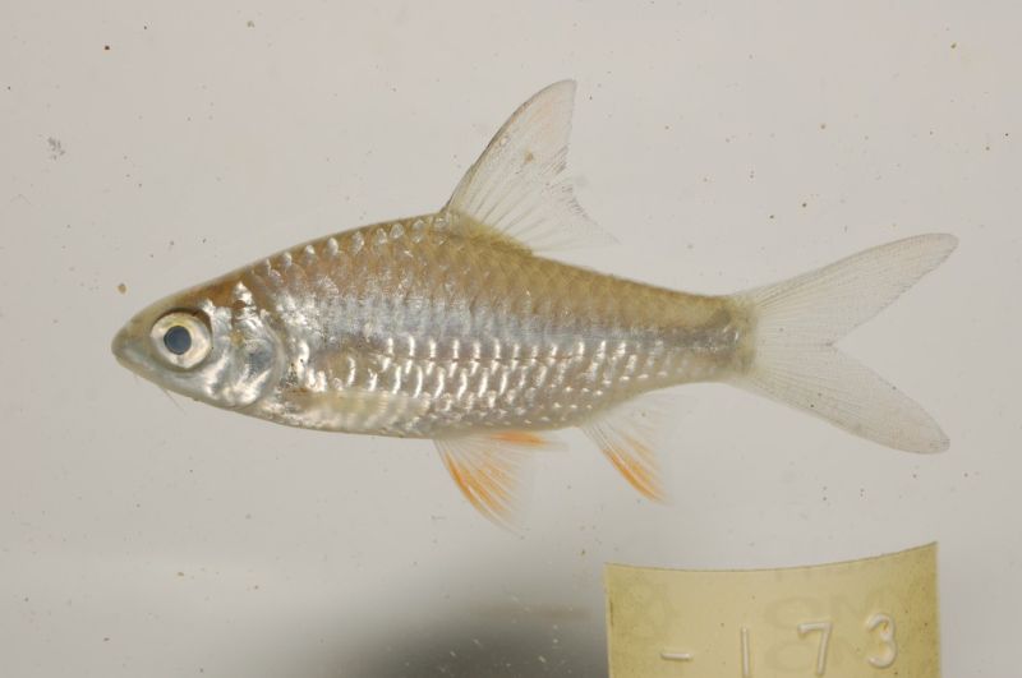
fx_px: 2126
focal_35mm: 75
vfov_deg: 18.1
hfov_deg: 27.0
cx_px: 511
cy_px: 339
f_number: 13
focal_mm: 50
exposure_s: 1/2
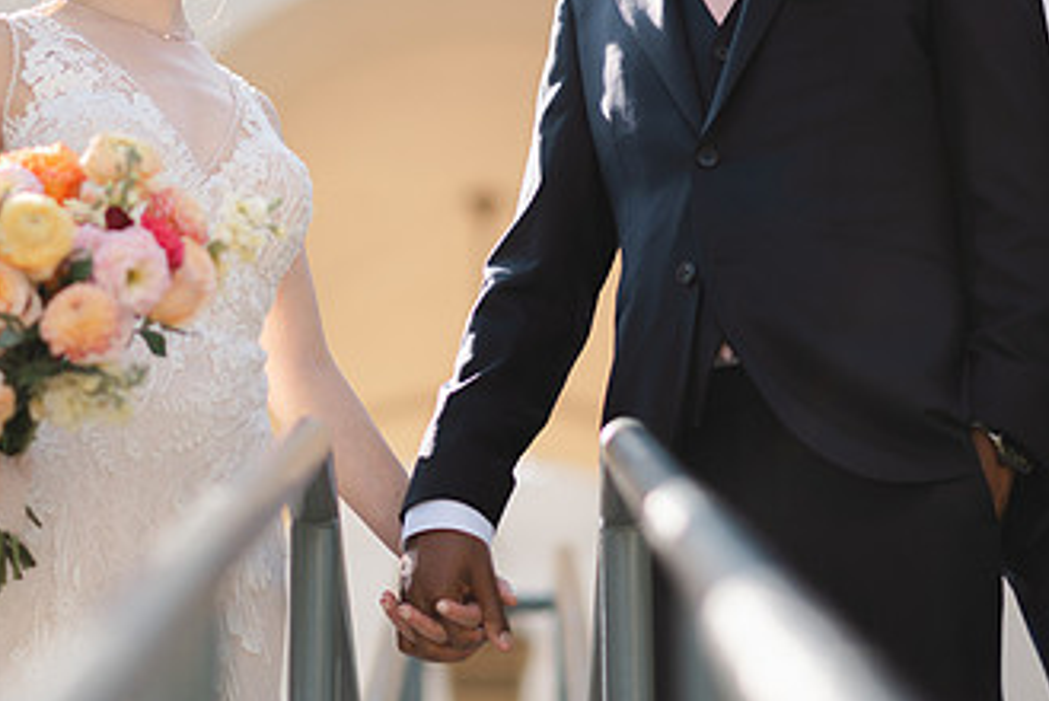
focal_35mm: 151
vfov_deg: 9.1
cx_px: 446
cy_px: 177
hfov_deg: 13.6
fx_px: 4404
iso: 100
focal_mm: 85
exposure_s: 1/2500
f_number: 1.8
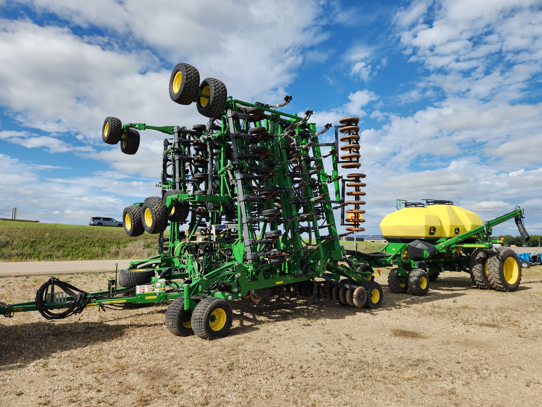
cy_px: 204
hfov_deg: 73.9
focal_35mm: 23
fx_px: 360
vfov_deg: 58.9
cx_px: 271
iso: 20
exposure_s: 1/1756
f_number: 1.8
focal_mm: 5.4
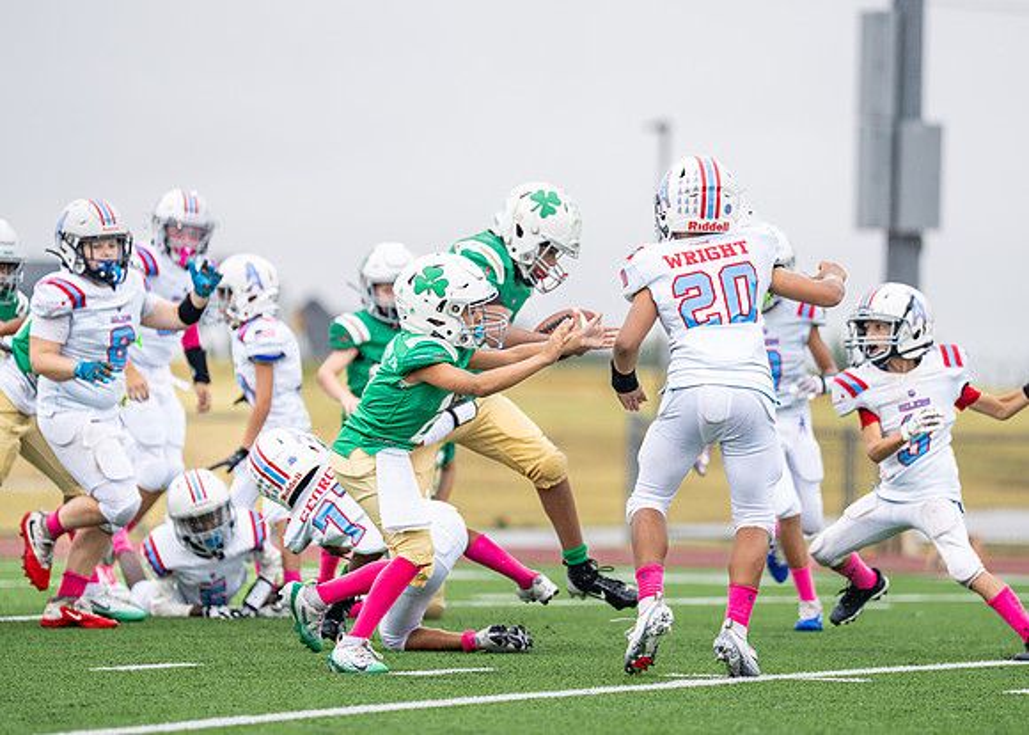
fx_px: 7505
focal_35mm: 257
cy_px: 326
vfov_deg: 5.6
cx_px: 568
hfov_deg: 7.8
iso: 400
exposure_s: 1/1000
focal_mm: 200
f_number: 2.8
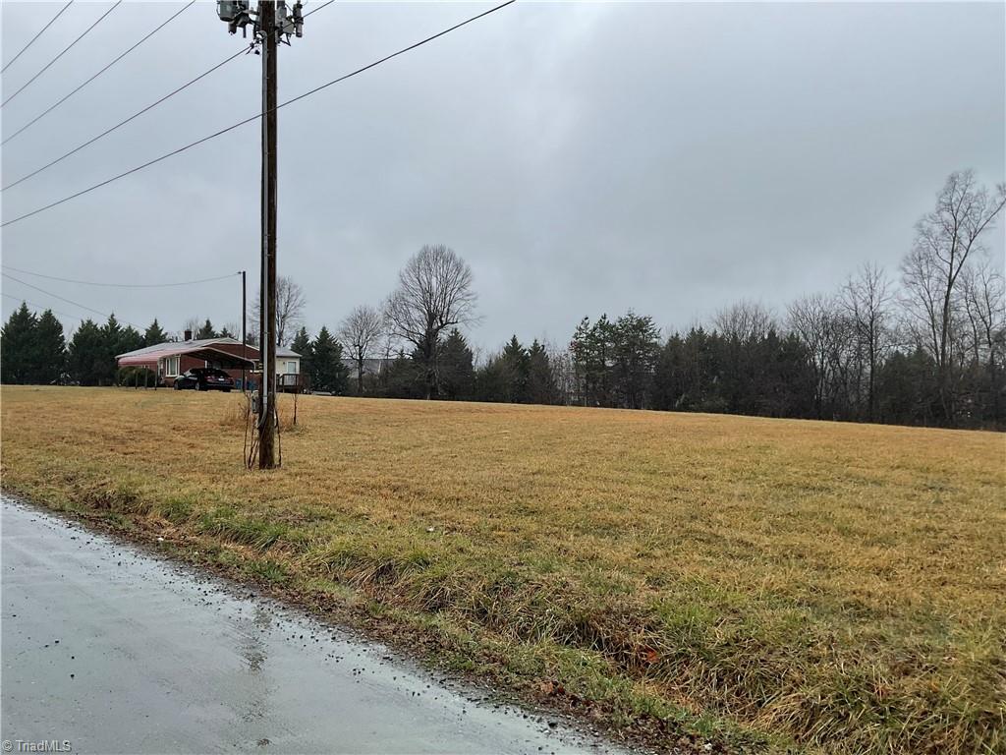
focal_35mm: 29
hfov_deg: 61.7
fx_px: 843
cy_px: 378
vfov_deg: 48.2
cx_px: 503
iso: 16
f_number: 1.8
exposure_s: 1/804
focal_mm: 3
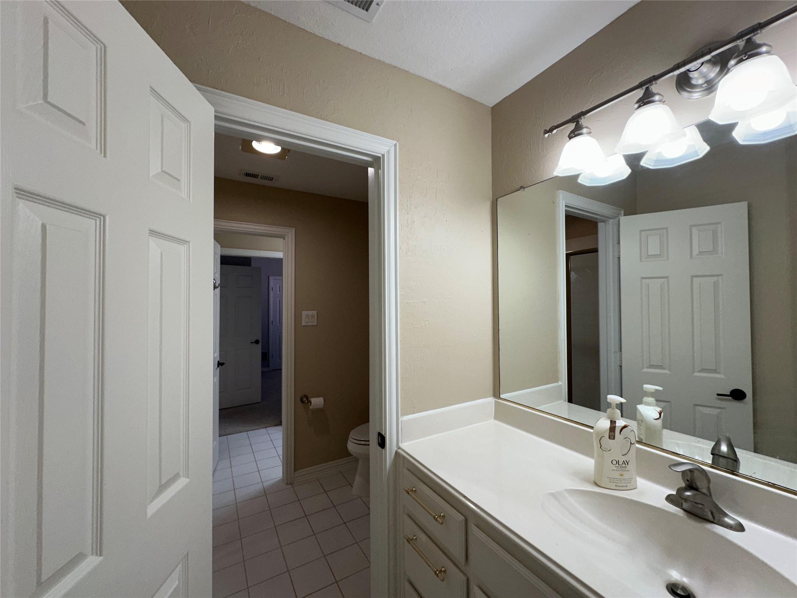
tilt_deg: +1.1
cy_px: 299
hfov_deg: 102.1
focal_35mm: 14
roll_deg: -0.2
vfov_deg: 85.7
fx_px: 322
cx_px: 398
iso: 100
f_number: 2.2
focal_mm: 2.22
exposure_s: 1/120
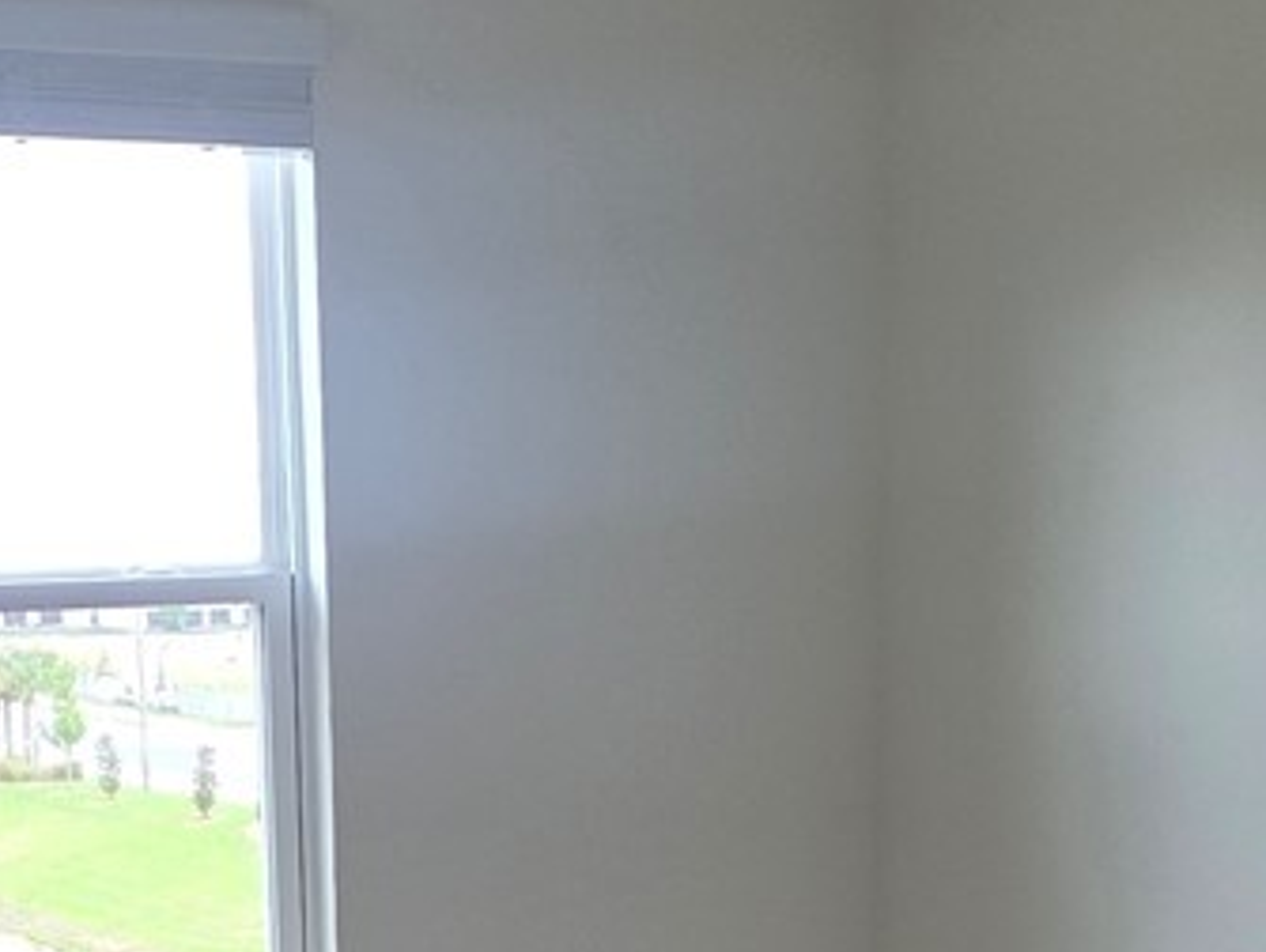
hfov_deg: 30.2
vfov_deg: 22.1
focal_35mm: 62
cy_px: 1107
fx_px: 2270
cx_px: 212
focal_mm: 2.2
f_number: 1.9
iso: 80
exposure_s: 1/120
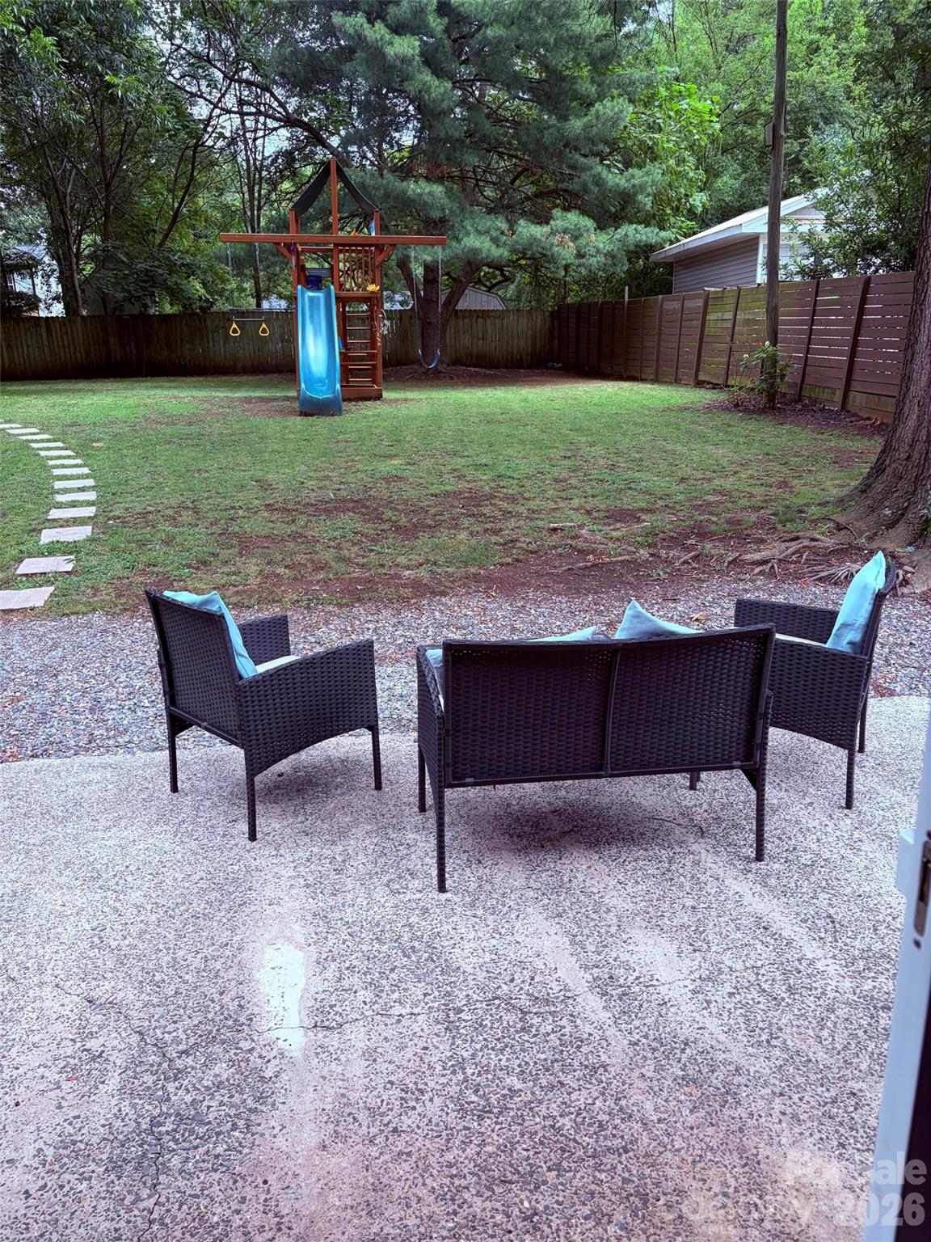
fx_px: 932
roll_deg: +0.6
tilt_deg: -14.7
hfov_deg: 53.1
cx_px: 466
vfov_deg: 67.3
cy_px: 621
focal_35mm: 26
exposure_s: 1/527
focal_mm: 5.96
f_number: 1.6
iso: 50
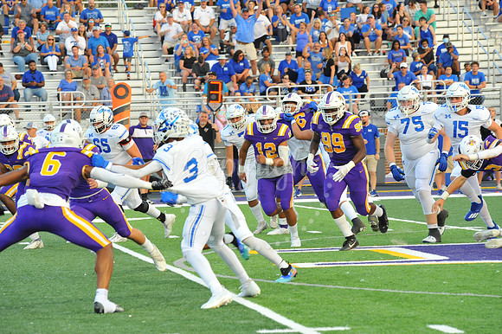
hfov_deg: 10.3
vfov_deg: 6.9
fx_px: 2787
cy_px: 167
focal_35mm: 200
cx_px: 251
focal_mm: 200
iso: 2000
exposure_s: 1/320
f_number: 8
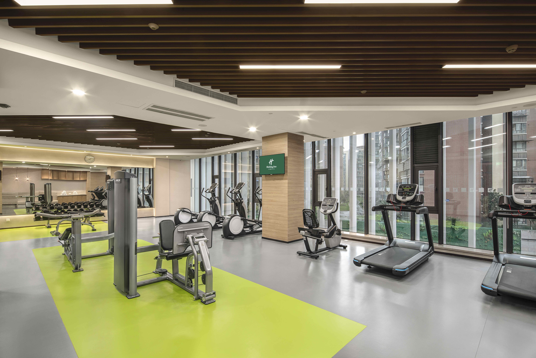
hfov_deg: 93.3
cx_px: 268
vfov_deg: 70.5
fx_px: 253
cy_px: 179
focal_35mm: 17
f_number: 14
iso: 100
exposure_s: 2.5
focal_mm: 17
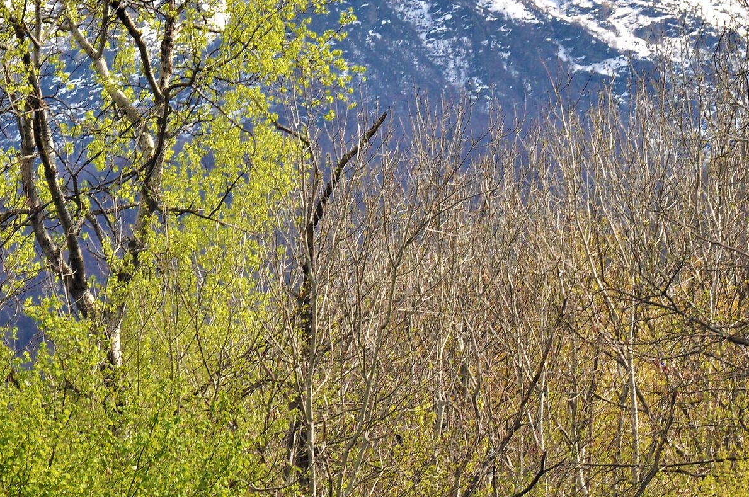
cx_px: 265
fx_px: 4404
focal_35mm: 212
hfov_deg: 9.7
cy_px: 160
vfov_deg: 6.5
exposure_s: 1/200
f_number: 11
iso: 200
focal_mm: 70
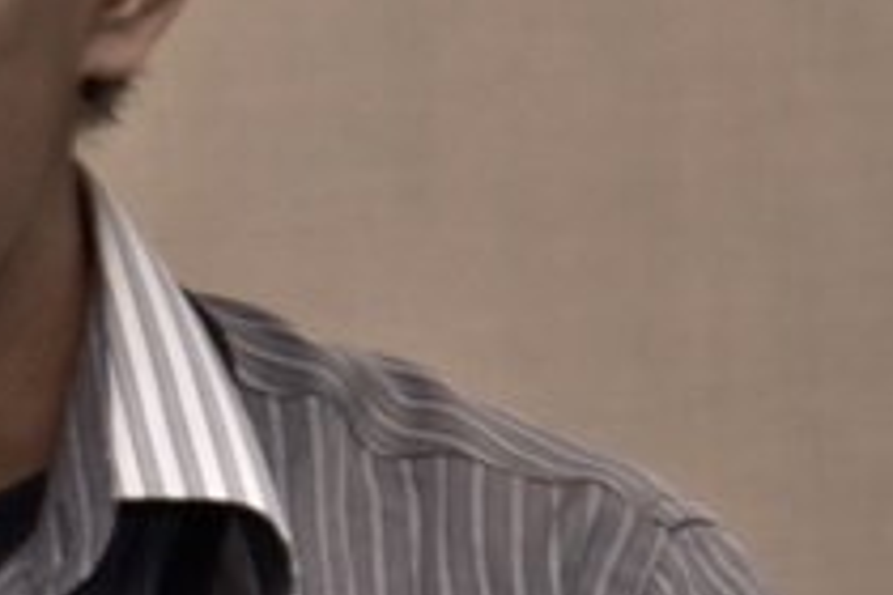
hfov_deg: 3.4
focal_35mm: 599
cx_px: 43
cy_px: 200
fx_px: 14855
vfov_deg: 2.3
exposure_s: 1/50
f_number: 6.3
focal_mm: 105
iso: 1000
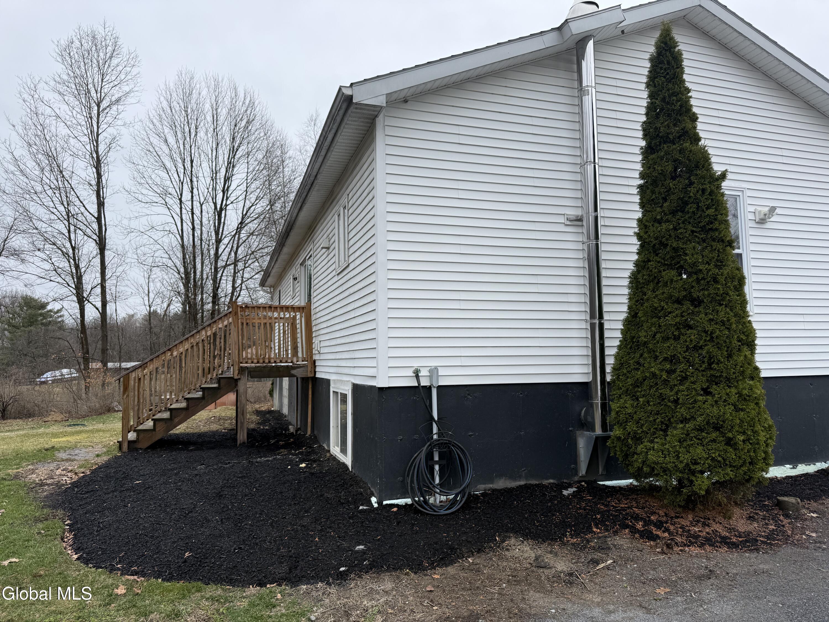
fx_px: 575
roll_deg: +1.1
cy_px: 311
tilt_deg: +5.7
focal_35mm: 24
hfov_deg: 71.6
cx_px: 414
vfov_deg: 56.8
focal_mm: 6.76
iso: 80
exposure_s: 1/2370
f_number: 1.78
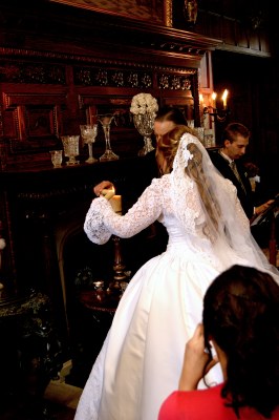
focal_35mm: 42
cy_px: 210
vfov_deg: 46.4
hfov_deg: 31.8
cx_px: 140
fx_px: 489
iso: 200
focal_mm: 28
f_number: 4.5
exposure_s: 1/60
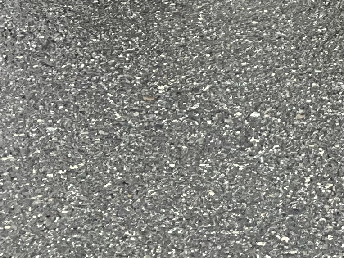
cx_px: 756
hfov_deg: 11.3
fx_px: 1520
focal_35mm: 153
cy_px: -391
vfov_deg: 8.7
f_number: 1.8
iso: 25
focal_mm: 3
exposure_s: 1/450
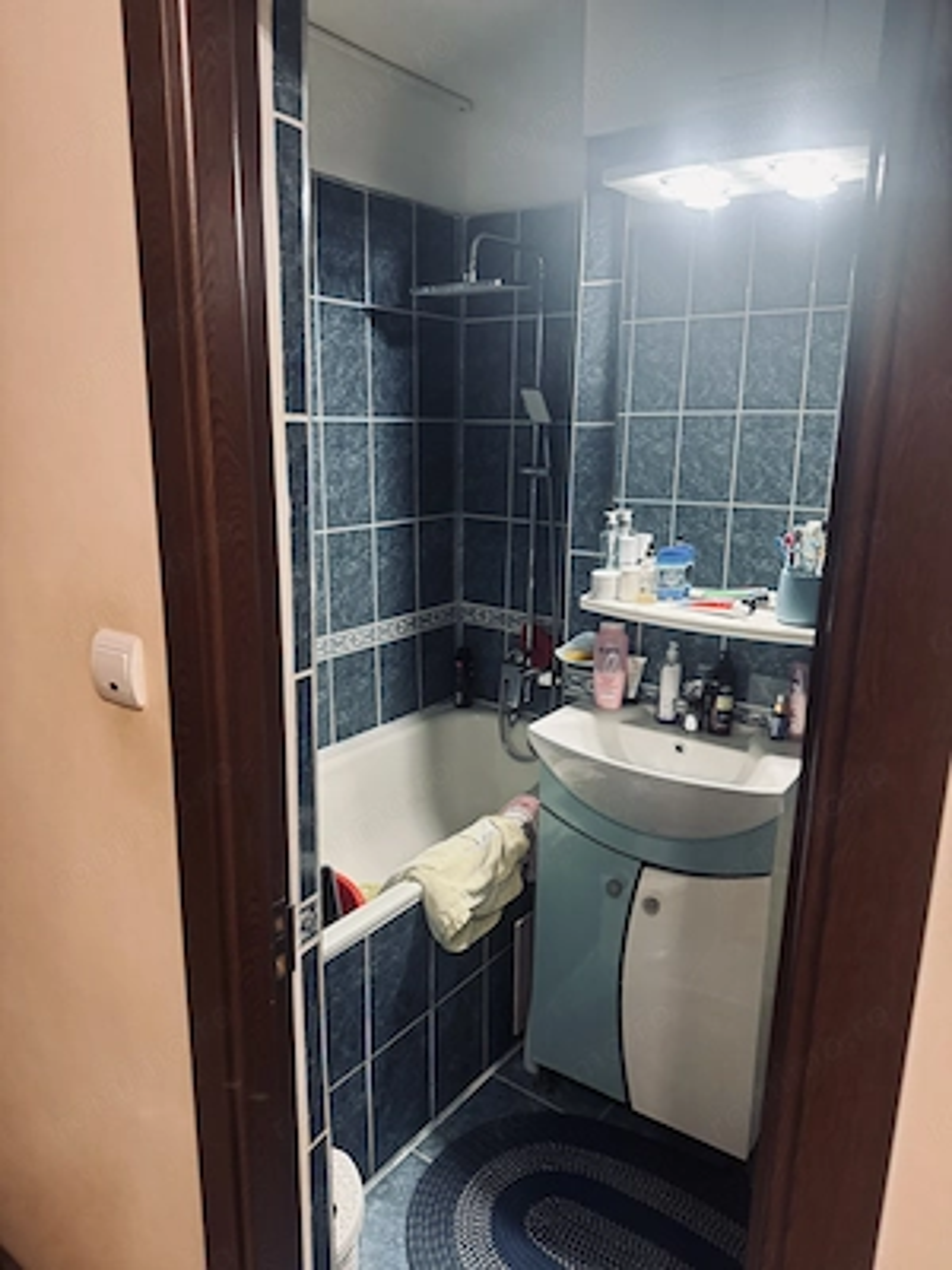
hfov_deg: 56.8
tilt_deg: -12.0
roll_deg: -0.6
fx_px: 880
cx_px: 476
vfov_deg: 71.6
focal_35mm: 24
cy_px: 635
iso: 320
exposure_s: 1/50
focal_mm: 6.76
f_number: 1.78
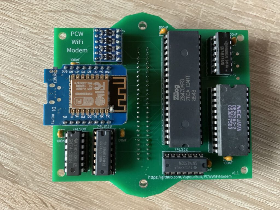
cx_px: 140
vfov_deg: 48.2
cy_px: 105
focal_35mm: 29
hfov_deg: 61.7
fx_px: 235
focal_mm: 3
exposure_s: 1/40
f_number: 1.8
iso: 200
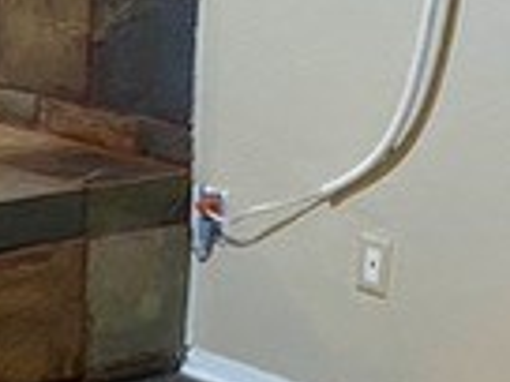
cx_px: -491
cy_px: 105
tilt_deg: -11.2
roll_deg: +1.0
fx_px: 1797
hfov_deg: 13.8
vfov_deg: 12.1
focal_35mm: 122
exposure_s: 1/60
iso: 320
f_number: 1.8
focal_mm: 4.25
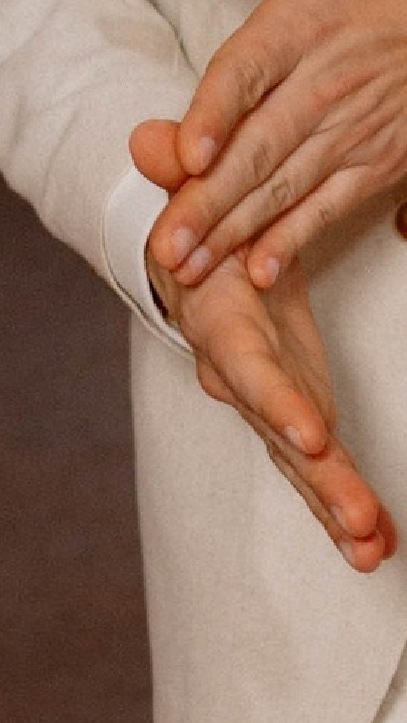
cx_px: -119
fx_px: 5544
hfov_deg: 4.2
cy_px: 110
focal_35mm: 289
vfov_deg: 7.5
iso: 400
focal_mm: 35
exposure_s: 1/160
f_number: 2.8
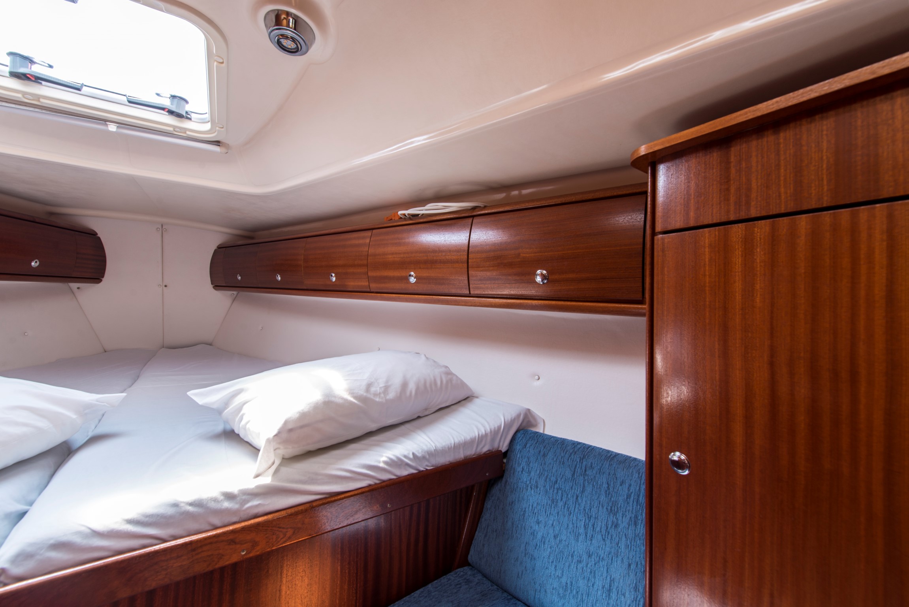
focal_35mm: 14
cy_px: 304
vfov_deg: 81.3
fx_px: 354
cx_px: 454
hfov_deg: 104.2
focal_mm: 14
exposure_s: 1/5
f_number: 9
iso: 100
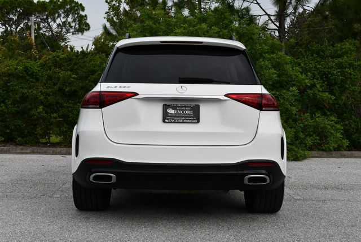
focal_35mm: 58
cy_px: 121
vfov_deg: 23.4
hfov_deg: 34.5
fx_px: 582
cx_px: 180
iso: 110
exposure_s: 1/250
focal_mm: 29
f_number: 8
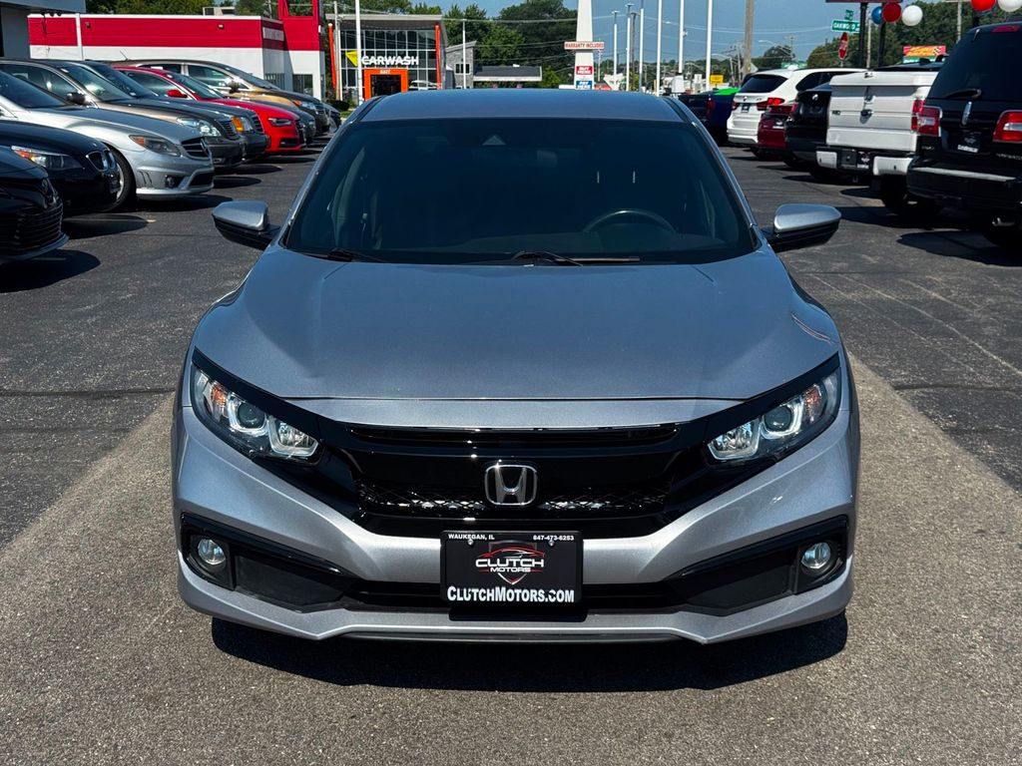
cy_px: 383
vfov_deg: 30.3
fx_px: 1417
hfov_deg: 39.7
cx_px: 511
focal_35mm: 48
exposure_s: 1/4049
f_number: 1.78
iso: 64
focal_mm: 6.76
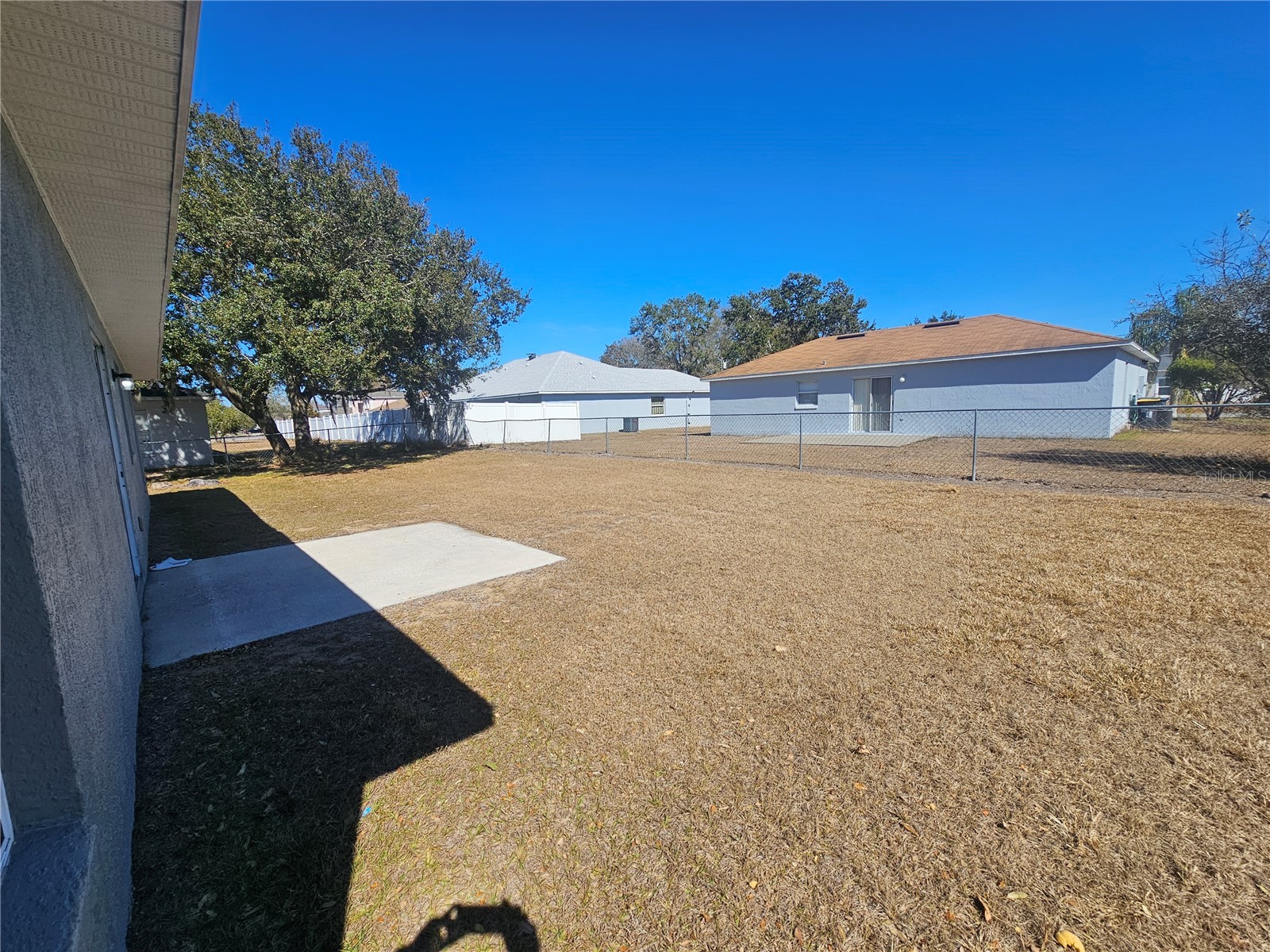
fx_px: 477
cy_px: 476
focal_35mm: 13
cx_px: 635
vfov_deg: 89.9
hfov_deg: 106.2
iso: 50
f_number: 2.2
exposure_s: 1/2752
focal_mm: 2.2
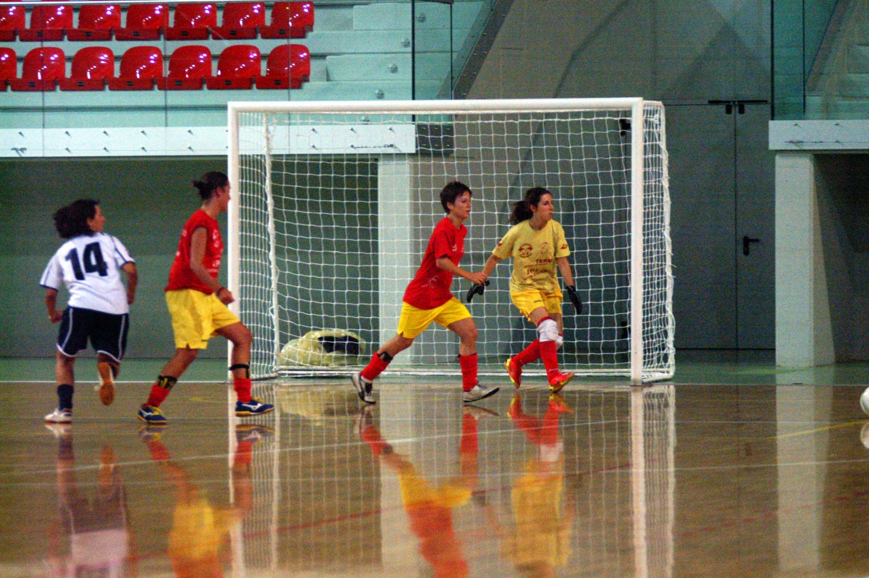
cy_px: 289
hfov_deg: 9.2
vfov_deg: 6.1
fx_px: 5426
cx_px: 434
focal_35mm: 225
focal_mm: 150
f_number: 2.8
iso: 3200
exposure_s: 1/350
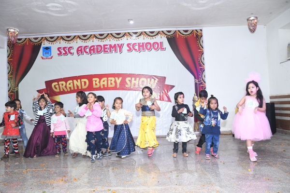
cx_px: 145
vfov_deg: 43.6
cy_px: 96
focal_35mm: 30
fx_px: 242
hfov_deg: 61.9
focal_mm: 20
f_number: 3.5
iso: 1250
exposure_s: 1/125
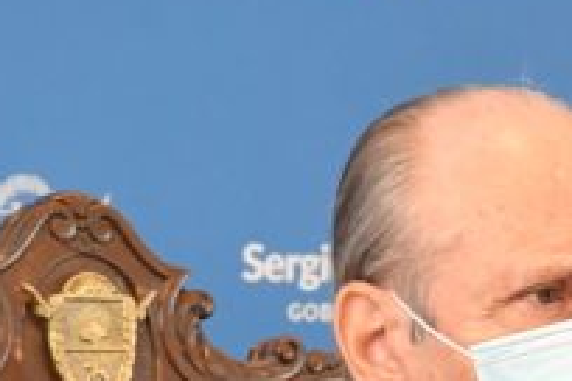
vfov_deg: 3.1
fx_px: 6954
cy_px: 525
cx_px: 566
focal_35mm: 438
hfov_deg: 4.7
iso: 3200
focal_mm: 85
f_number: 8
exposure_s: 1/250
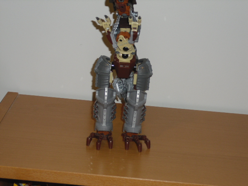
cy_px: 93
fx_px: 630
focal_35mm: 88
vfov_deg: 16.8
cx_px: 124
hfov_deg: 22.3
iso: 200
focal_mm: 15.7
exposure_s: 1/60
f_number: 5.1
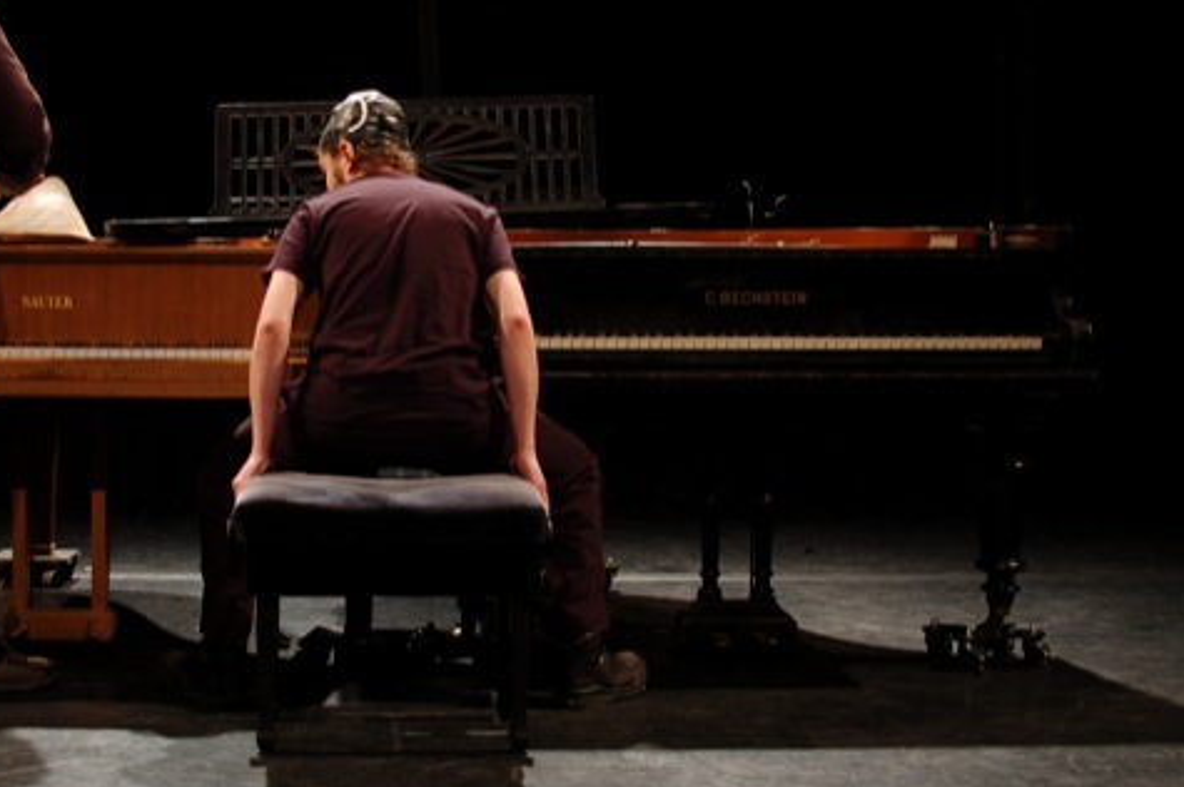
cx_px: 406
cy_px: 325
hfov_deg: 28.4
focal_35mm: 71
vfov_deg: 19.2
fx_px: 2323
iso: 400
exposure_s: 1/25
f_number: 2.5
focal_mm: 35
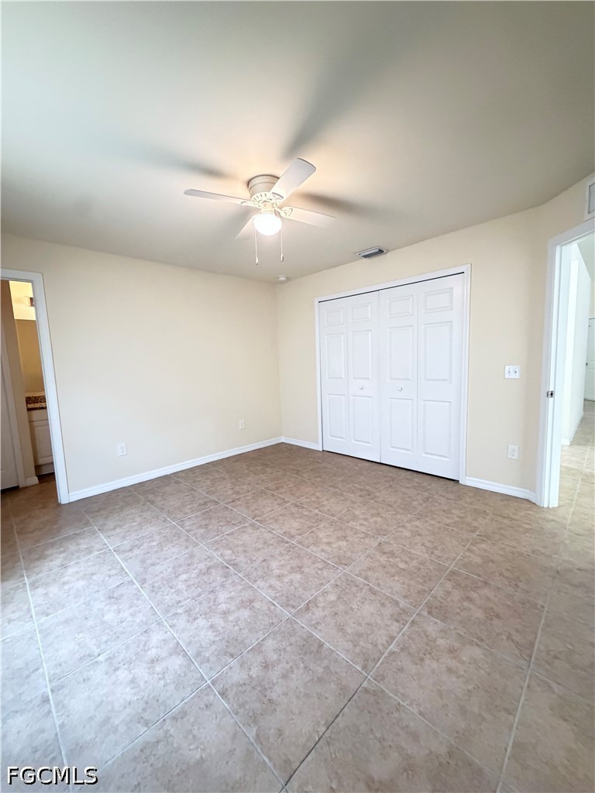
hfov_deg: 85.7
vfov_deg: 102.1
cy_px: 396
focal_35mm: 14
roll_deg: +2.0
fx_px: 321
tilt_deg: -5.6
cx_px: 298
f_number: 2.2
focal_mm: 2.22
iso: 800
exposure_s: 1/60
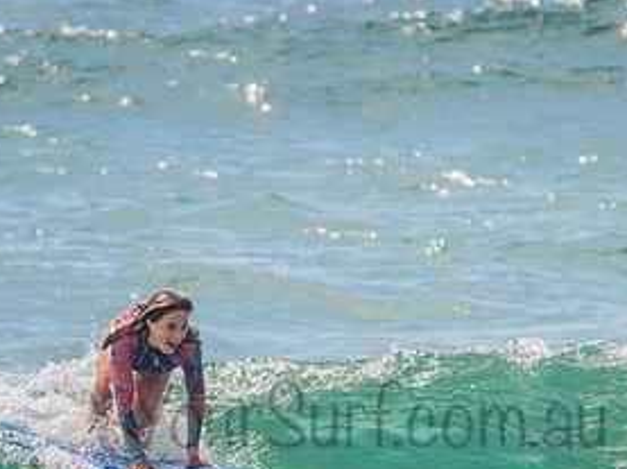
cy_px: 439
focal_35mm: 1237
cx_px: 218
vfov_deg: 1.2
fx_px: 22377
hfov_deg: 1.6
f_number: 5.6
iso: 250
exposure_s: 1/640
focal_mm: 500
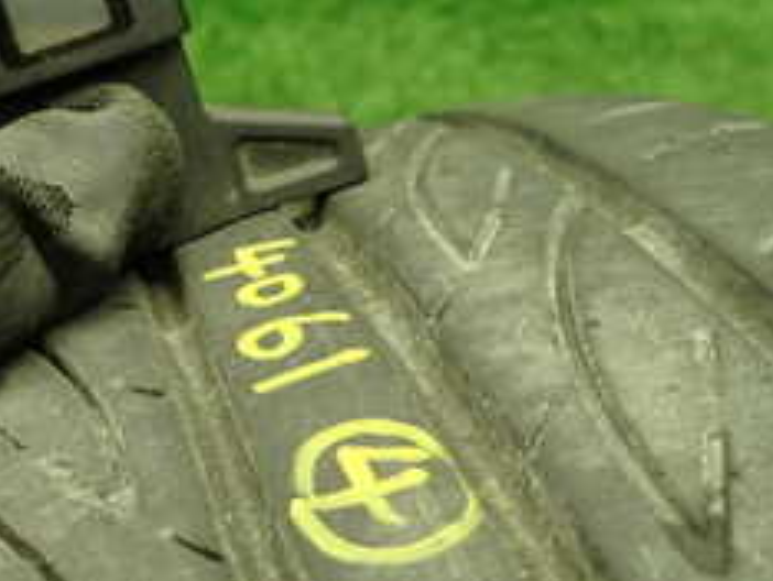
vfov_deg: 22.9
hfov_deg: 29.1
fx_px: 1431
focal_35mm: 64
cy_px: 211
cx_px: 86
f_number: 2
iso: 200
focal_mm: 4.5
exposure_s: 1/50
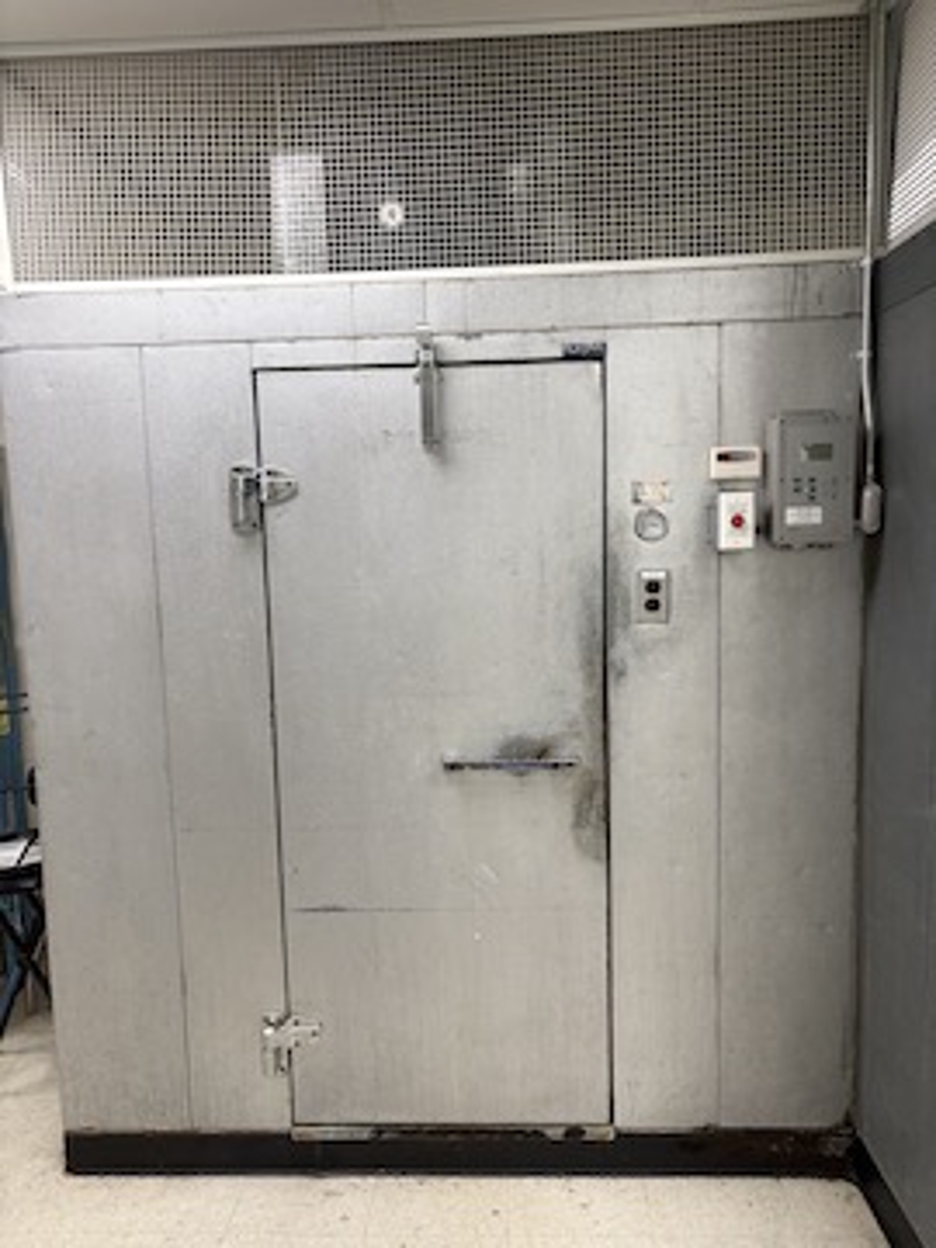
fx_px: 937
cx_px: 468
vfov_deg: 67.3
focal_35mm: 26
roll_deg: +1.6
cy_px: 624
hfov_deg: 53.1
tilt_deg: -5.5
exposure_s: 1/120
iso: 100
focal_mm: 5.96
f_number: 1.6
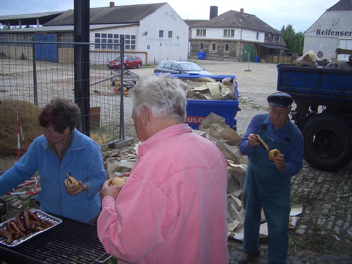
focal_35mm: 35
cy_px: 132
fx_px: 356
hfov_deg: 52.6
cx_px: 176
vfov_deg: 40.7
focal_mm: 5.8
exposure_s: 1/640
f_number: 2.6
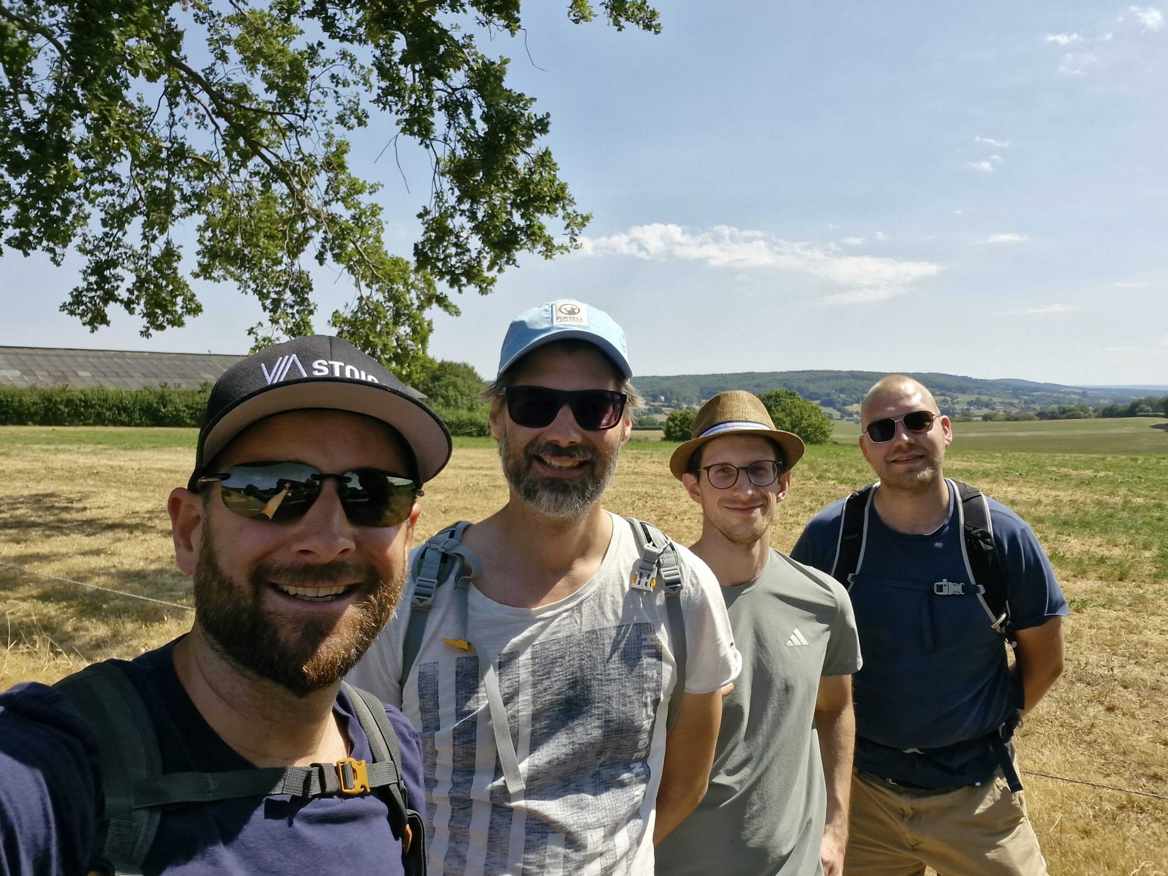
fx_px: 844
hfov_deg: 69.4
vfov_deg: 54.9
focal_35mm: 25
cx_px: 584
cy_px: 438
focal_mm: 3.21
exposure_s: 1/1444
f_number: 2.4
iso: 50
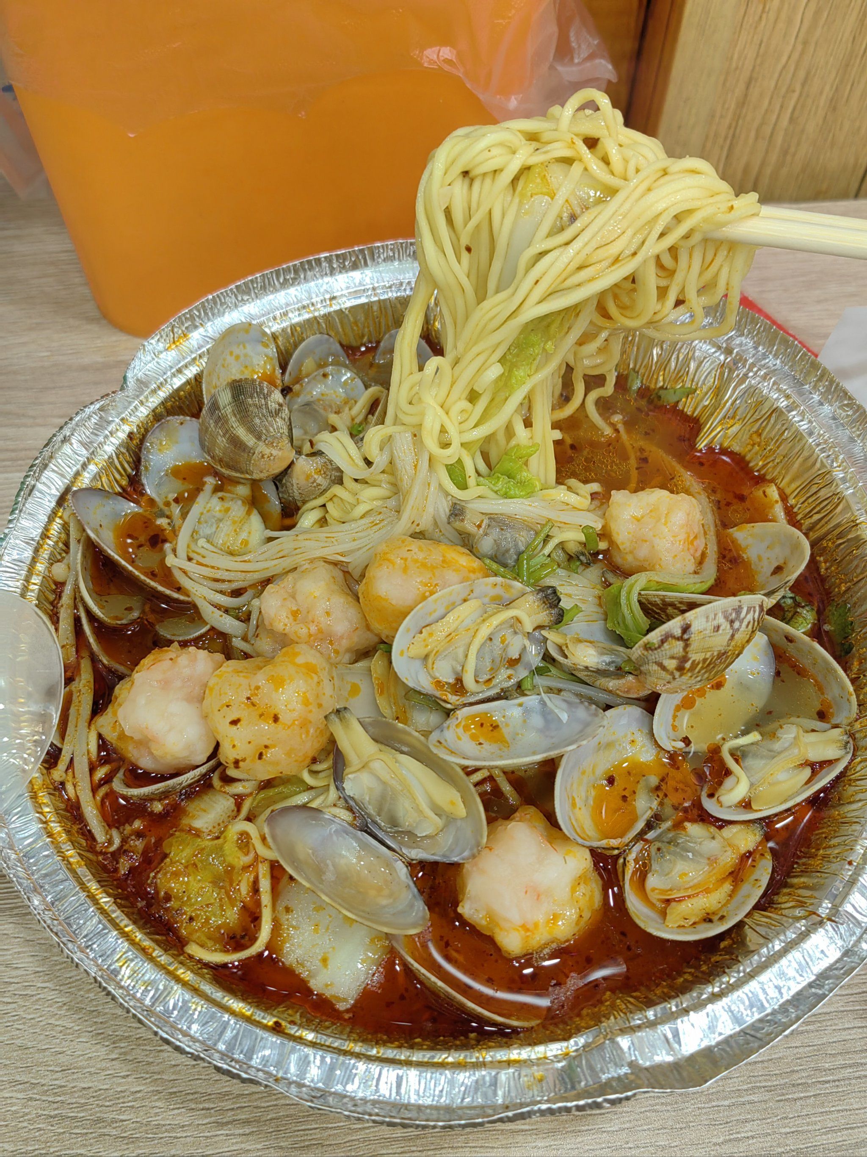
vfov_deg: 60.0
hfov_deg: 46.8
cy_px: 578
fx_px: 1002
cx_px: 434
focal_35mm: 30
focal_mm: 5.54
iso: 100
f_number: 1.8
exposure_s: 1/100
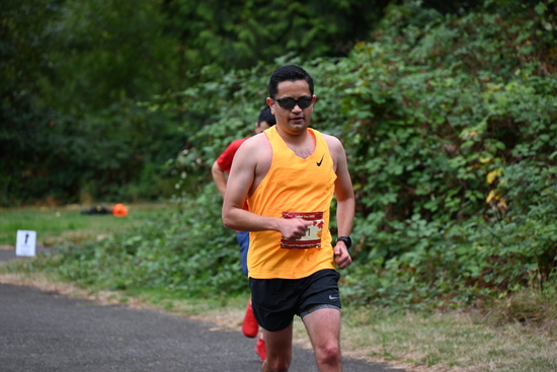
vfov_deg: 6.9
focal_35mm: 200
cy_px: 186
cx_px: 278
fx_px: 3095
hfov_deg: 10.3
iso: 450
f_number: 6.3
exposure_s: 1/250
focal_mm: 200
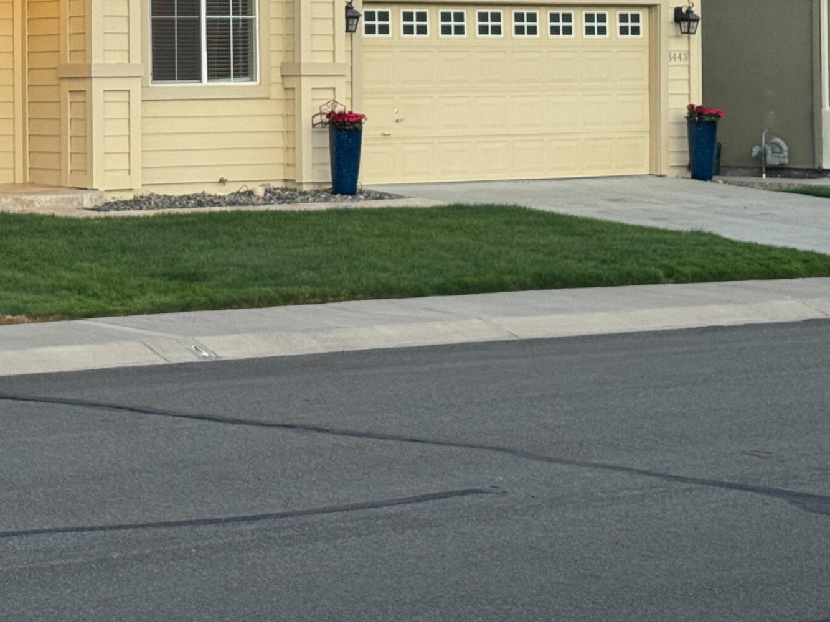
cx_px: 115
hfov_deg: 18.0
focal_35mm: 108
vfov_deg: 13.6
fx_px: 2590
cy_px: 58
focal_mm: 6.76
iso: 100
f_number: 1.8
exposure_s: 1/80
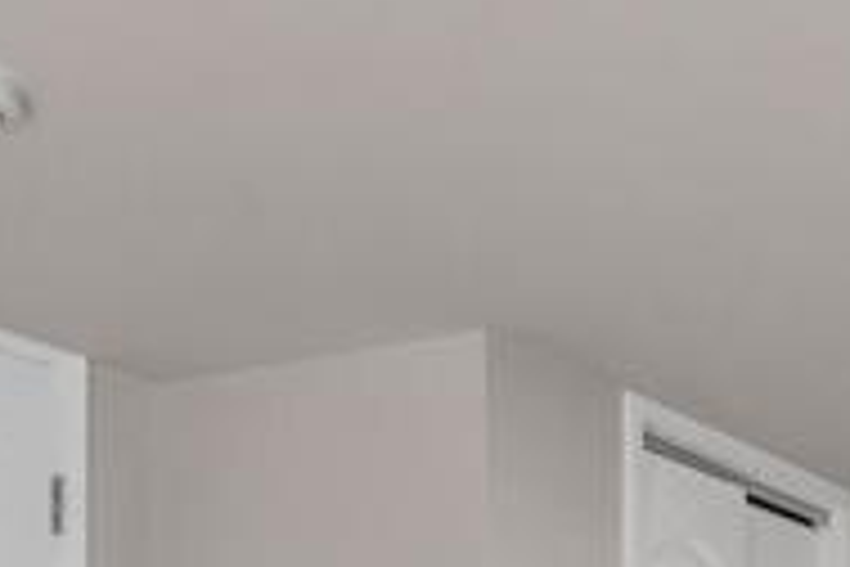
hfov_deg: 21.8
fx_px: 2185
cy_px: 1138
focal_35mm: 93
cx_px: 625
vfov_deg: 12.9
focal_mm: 17.1
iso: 640
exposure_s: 1/25
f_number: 6.3
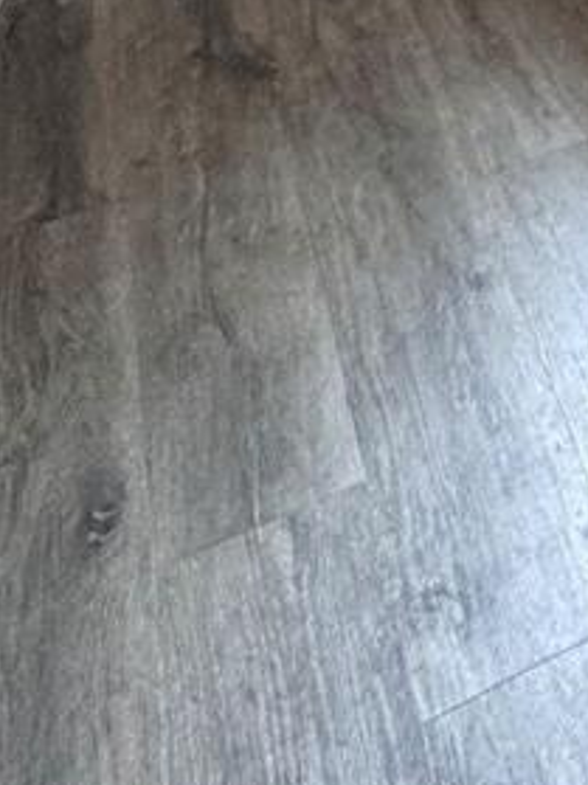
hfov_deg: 15.7
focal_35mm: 77
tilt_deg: +2.4
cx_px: 1120
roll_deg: -1.1
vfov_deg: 14.9
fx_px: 1745
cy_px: -1109
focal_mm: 2.22
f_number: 2.2
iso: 400
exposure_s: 1/60
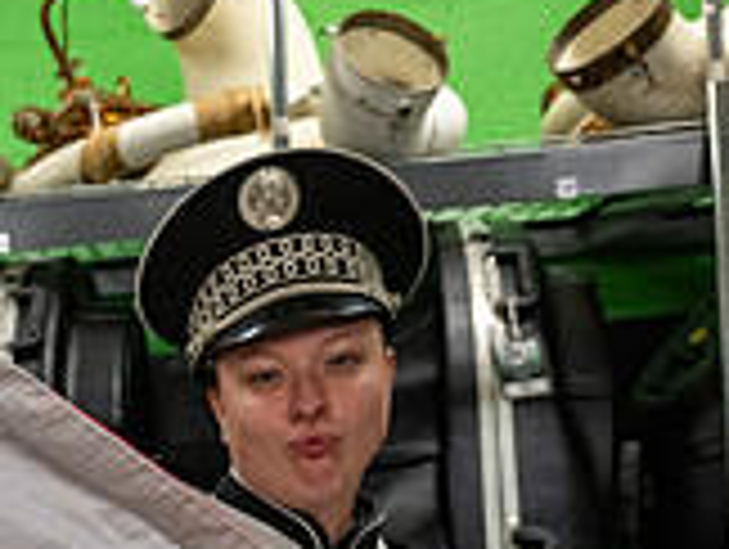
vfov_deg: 20.5
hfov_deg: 28.9
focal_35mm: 64
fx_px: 1350
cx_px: 63
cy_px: 765
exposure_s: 1/500
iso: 5000
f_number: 3.2
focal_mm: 24
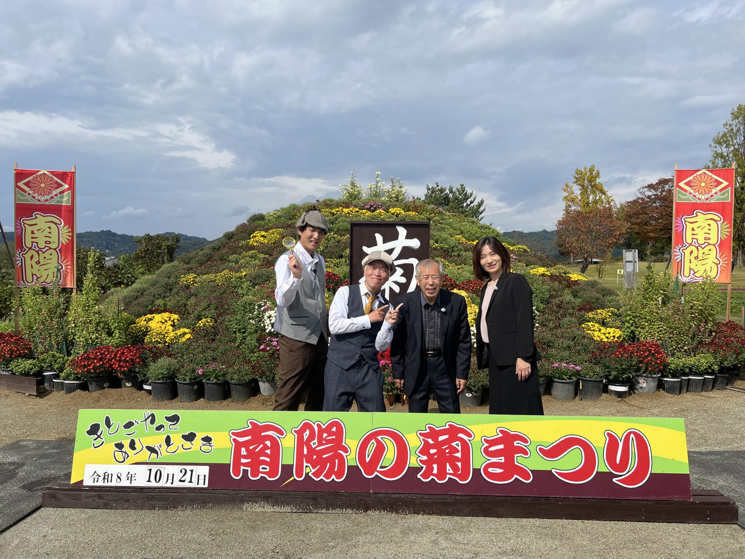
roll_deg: -0.6
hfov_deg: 67.3
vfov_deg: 53.1
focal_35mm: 26
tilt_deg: -1.3
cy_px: 280
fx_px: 560
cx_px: 372
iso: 50
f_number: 1.5
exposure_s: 1/6579
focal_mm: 5.7
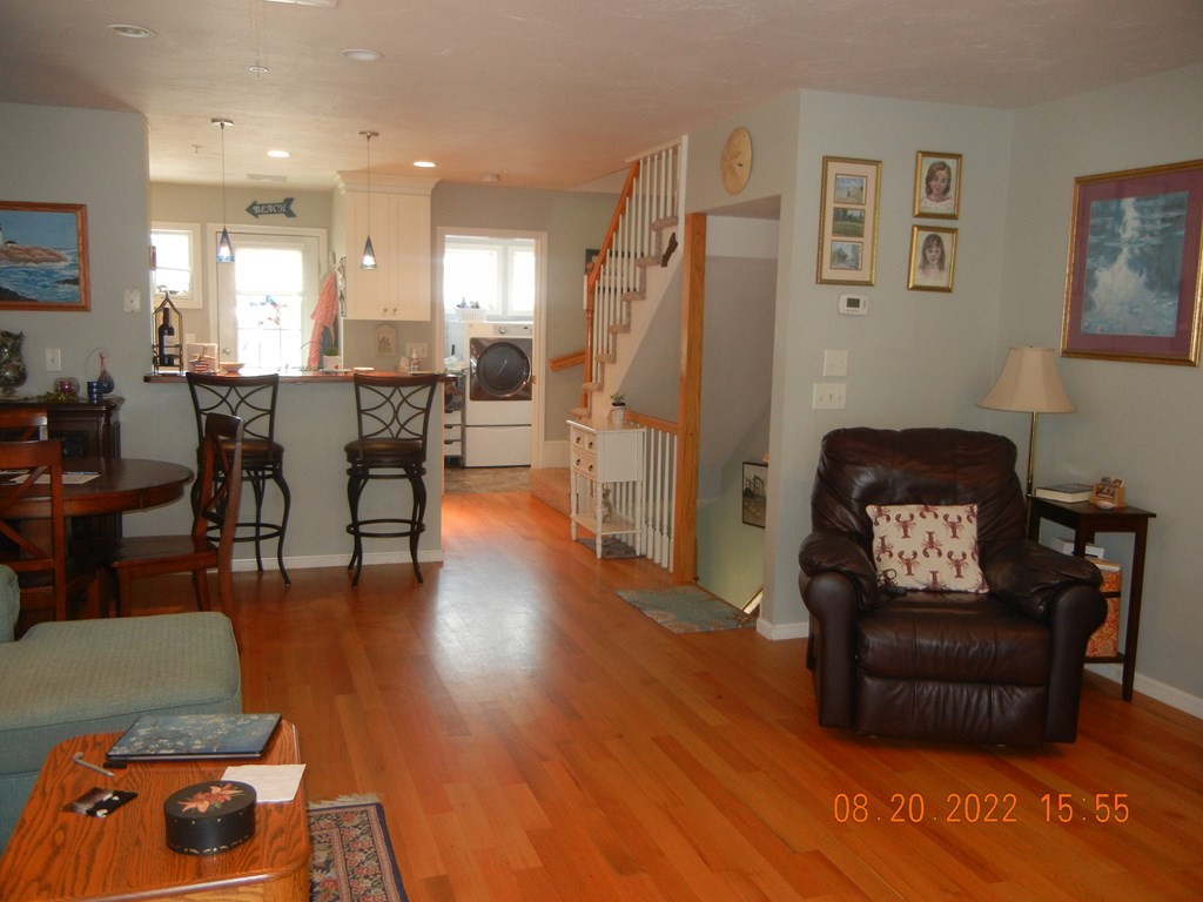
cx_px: 602
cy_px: 451
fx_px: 1043
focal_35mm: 30
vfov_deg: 46.8
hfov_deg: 60.0
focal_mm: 5.4
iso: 258
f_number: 3.5
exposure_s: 1/30
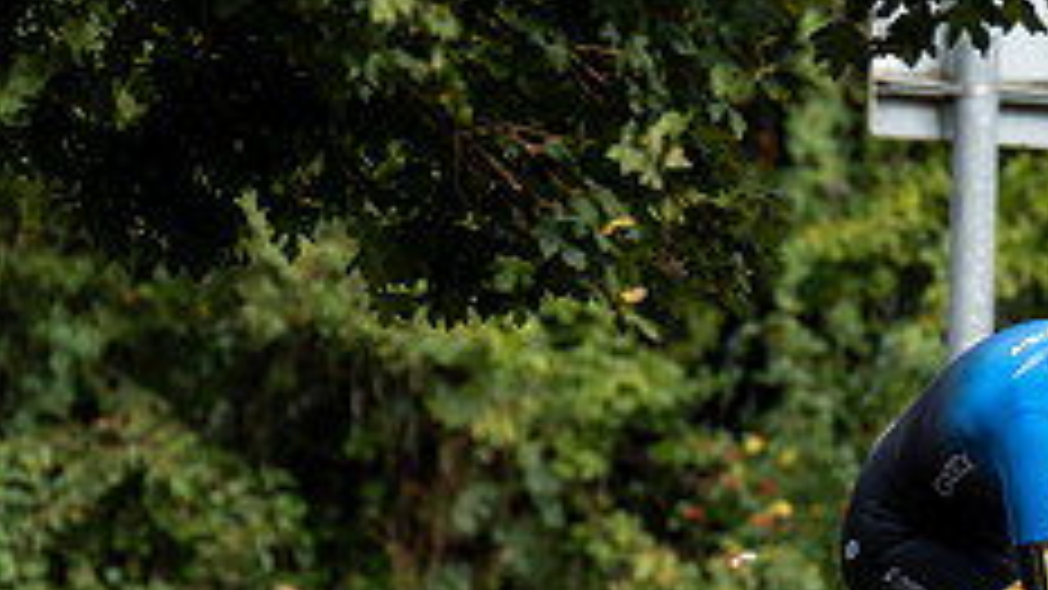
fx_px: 22534
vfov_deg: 1.5
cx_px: 1379
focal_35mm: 811
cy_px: 615
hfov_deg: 2.7
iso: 100
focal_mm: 200
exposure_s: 1/1000
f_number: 4
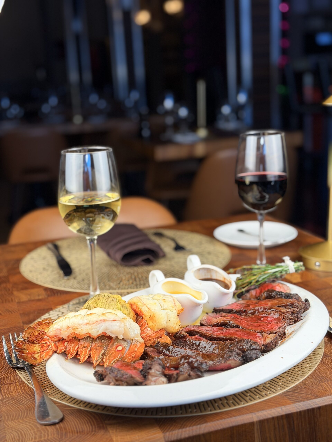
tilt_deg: -15.8
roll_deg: +3.8
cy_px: 221
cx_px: 166
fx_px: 614
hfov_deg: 30.3
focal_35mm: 48
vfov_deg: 39.7
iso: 80
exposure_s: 1/238
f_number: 1.78
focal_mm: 6.76
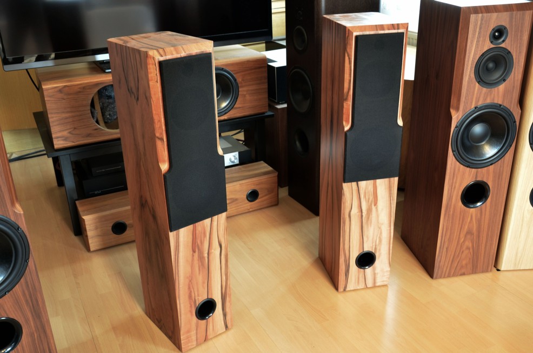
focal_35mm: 36
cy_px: 176
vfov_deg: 36.7
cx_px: 266
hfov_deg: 53.2
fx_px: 532
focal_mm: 24
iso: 400
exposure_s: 1.3
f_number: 6.3
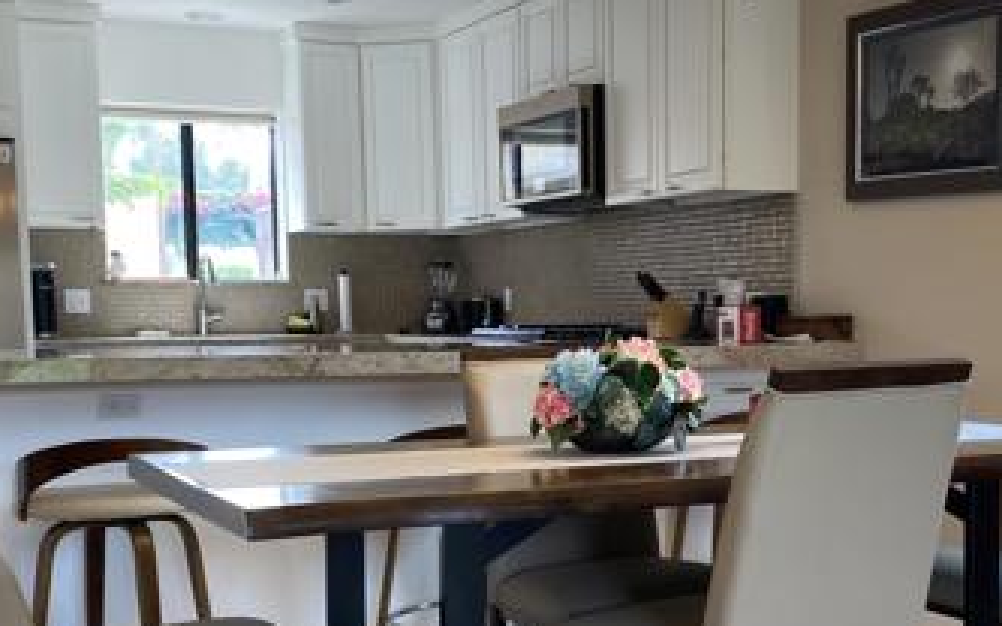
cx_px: 641
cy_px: 479
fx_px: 1447
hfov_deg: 37.9
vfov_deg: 24.1
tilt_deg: -6.5
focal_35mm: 53
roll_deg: +0.8
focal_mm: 4.25
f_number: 1.8
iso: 80
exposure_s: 1/120
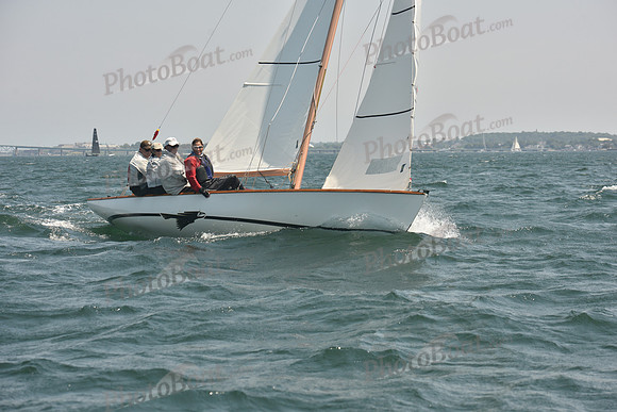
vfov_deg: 14.9
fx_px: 1577
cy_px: 206
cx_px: 308
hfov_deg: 22.1
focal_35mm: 92
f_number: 6.3
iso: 250
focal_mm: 92
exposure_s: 1/640
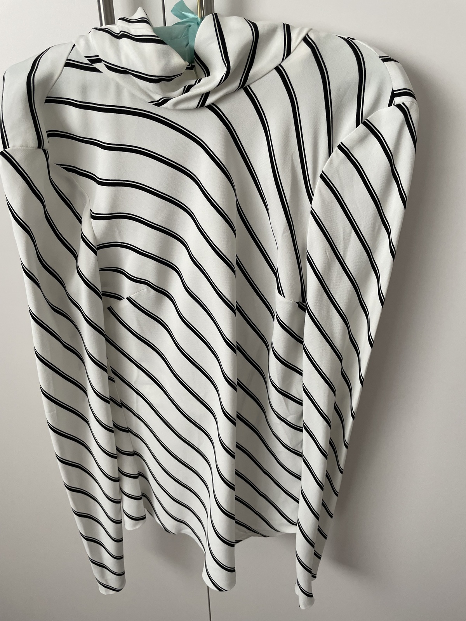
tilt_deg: -26.4
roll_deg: +1.2
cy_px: 310
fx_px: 467
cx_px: 233
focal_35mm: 26
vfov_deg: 67.3
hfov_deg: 53.1
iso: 125
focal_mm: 4.2
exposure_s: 1/111
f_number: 1.6
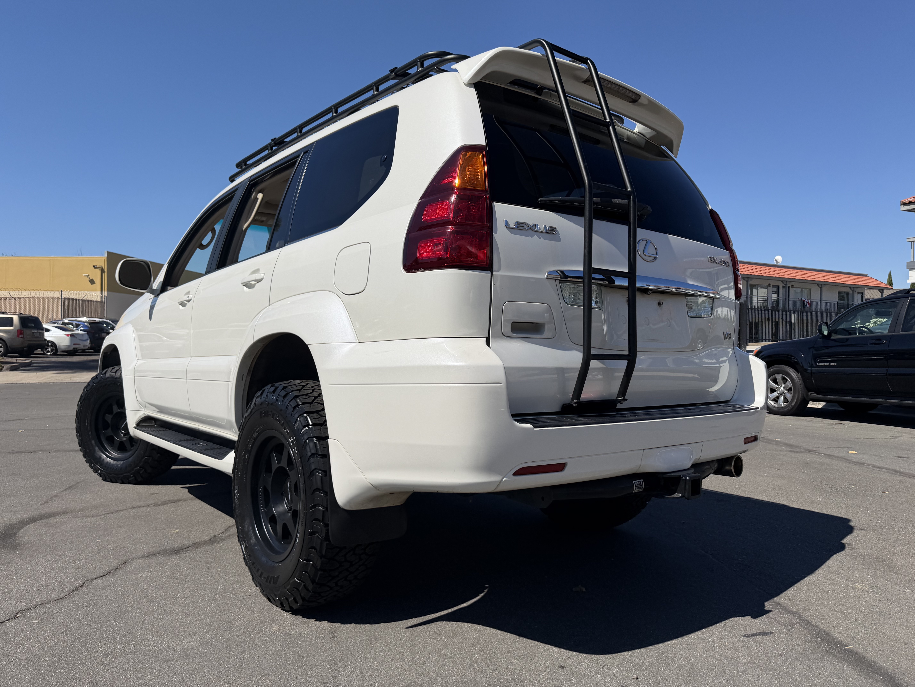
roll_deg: +0.1
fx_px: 634
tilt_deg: -0.2
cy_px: 344
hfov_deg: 71.6
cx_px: 458
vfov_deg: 56.8
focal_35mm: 24
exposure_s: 1/8130
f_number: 1.78
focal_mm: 6.76
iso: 80
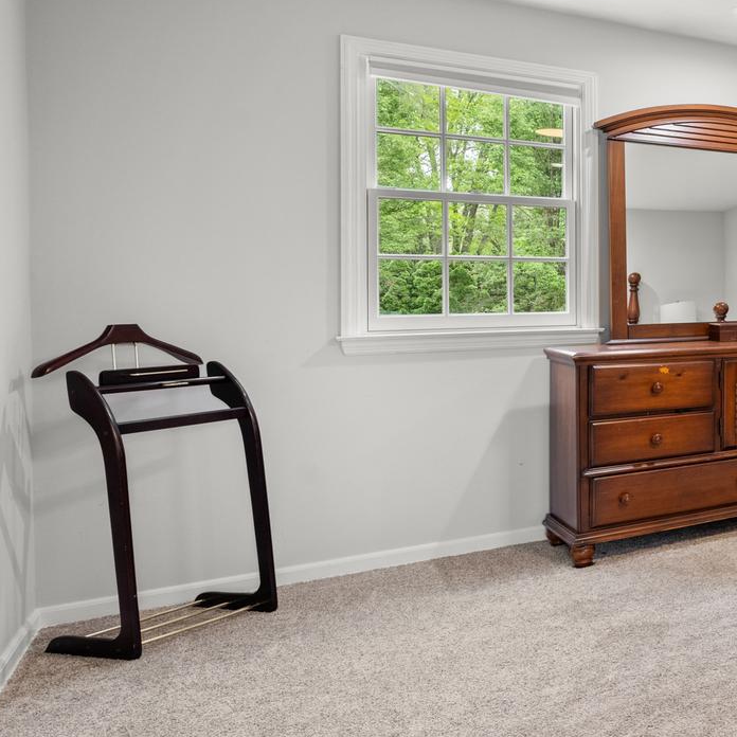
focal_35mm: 35
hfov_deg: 31.1
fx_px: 843
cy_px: 283
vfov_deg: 46.9
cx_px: 1042
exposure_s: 1/3
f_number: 8
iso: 500
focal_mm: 14
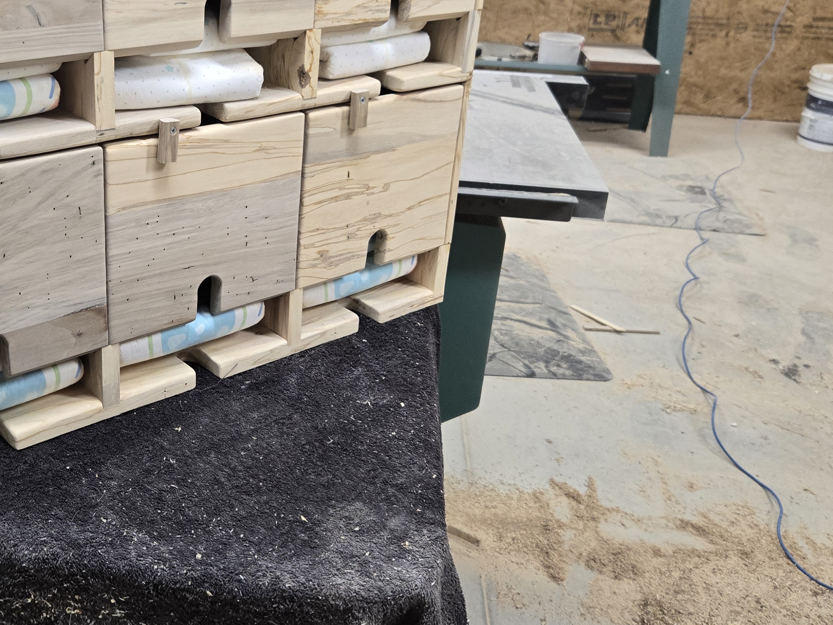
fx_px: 987
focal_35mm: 41
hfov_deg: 44.4
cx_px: 220
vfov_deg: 34.8
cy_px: 207
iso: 250
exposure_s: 1/120
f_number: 1.8
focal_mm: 5.4
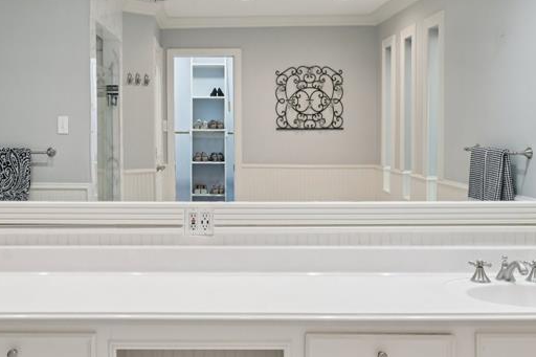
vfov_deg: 33.2
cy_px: 132
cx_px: 206
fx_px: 595
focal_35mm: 40
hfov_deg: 48.1
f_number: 8
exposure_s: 1/20
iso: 400
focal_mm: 20
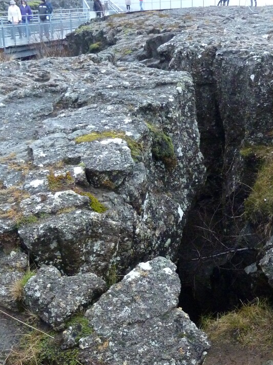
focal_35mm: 48
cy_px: 263
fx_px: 505
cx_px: 213
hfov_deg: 29.6
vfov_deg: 38.9
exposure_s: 1/30
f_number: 3.3
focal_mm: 4.1
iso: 400
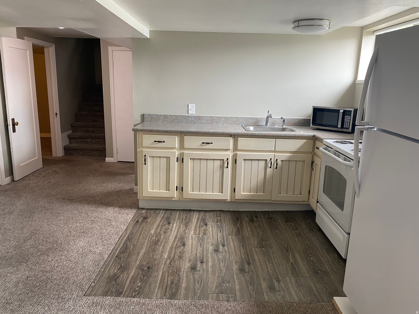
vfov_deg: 53.1
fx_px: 315
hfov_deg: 67.3
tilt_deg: -12.3
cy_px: 157
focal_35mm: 26
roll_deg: -2.0
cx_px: 210
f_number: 1.8
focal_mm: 4.25
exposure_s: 1/60
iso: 80
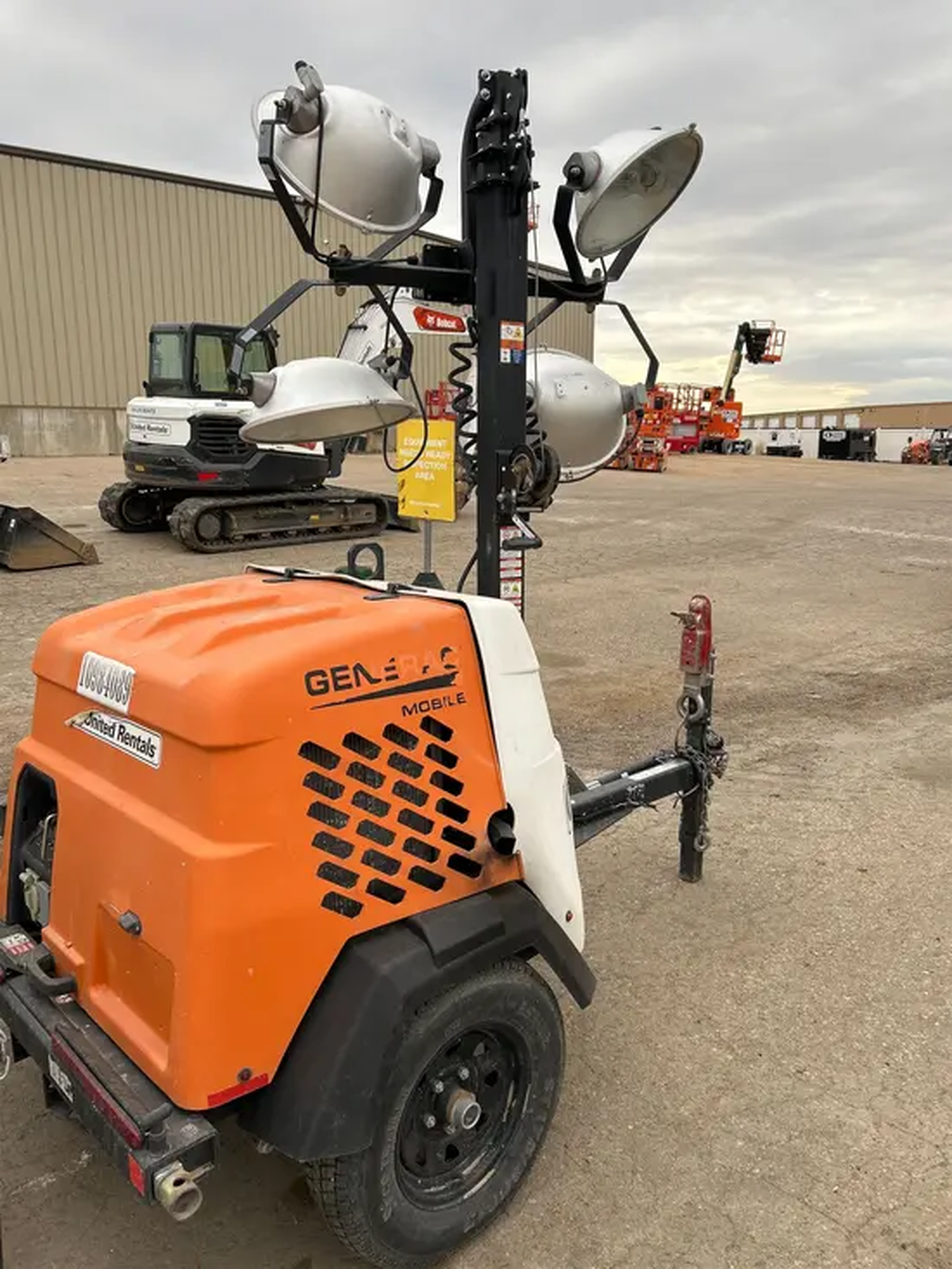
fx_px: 953
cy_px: 634
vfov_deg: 67.3
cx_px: 476
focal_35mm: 26
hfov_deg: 53.1
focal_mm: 5.7
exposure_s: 1/748
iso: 50
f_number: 1.5
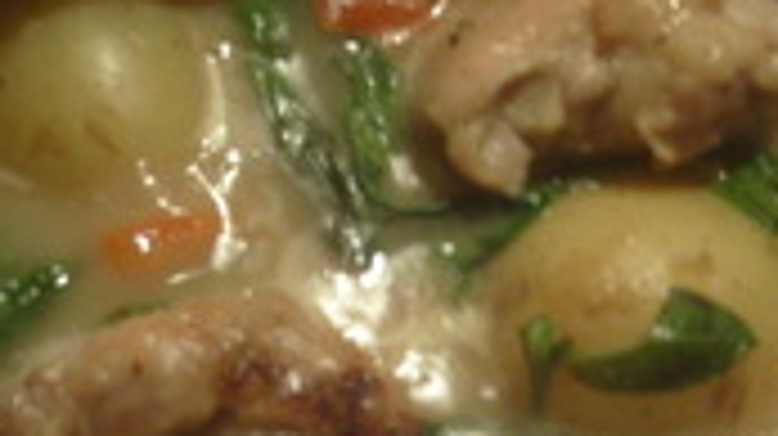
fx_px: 2000
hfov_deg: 22.0
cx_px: 445
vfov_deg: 12.2
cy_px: 488
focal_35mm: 97
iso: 200
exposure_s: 1/10
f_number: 3
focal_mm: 7.2
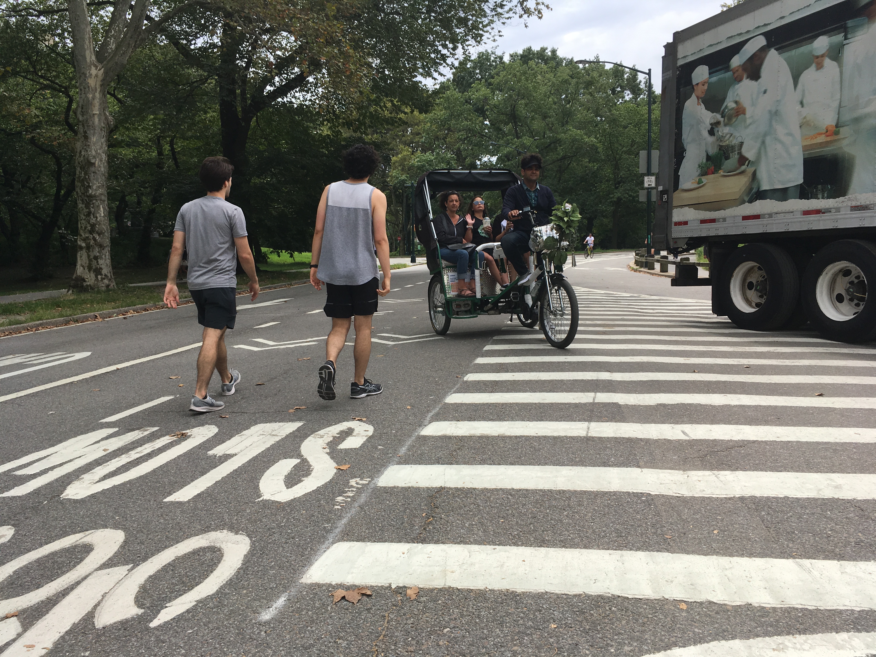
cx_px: 438
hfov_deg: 61.7
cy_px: 328
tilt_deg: -4.5
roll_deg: +2.1
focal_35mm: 29
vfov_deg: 48.2
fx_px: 734
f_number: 2.2
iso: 25
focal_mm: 4.15
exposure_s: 1/894
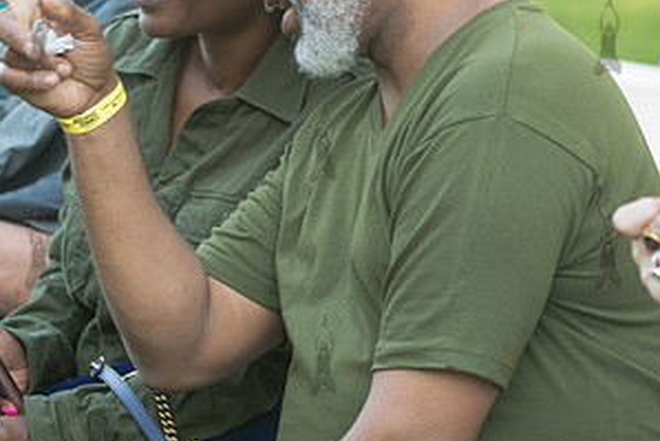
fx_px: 3982
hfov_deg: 9.5
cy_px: 142
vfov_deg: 6.3
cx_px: 322
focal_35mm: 217
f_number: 4.5
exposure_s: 1/80
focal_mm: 112
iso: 400
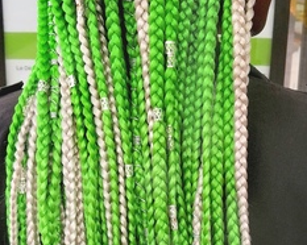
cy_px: 159
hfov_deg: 27.9
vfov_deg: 22.4
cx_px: 162
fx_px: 617
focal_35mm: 68
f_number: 1.8
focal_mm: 3.95
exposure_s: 1/120
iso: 80
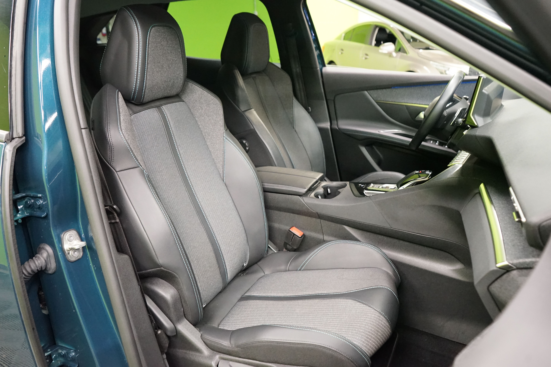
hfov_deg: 65.5
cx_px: 276
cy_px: 184
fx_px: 429
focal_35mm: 28
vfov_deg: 46.4
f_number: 5
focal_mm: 28
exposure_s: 1/50
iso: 6400
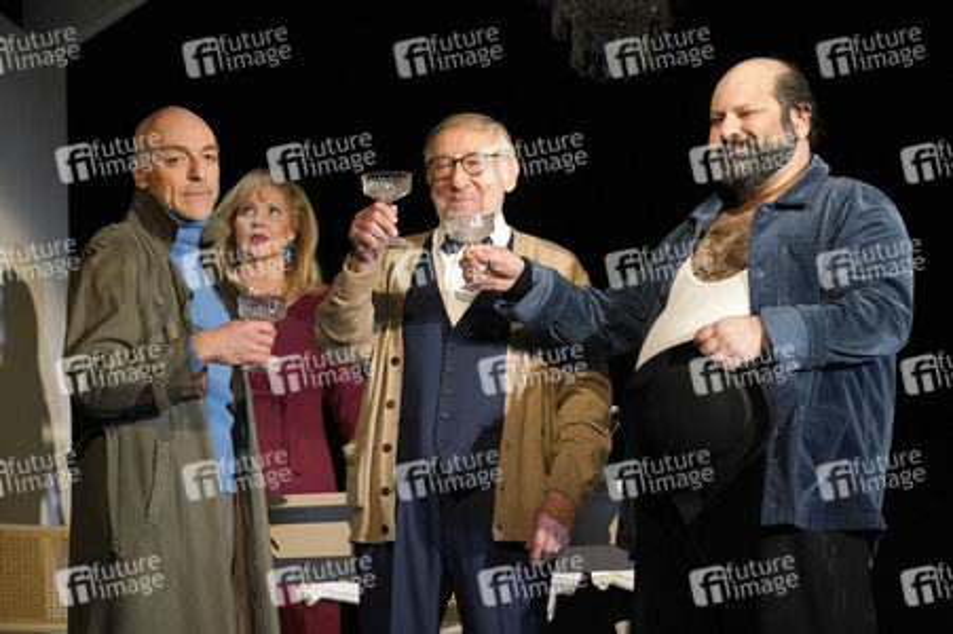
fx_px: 3492
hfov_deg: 15.5
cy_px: 317
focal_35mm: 132
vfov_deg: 10.4
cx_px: 476
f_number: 5.6
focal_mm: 132
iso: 3200
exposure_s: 1/320
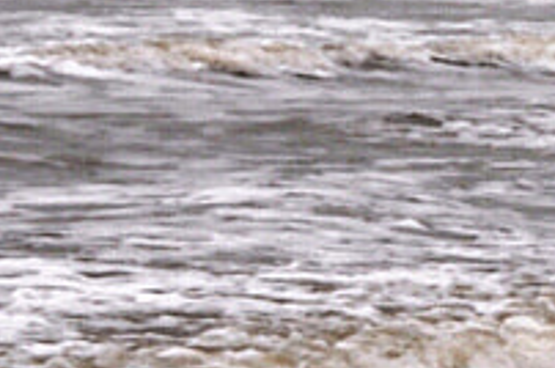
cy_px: -358
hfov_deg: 3.9
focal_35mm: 522
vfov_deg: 2.6
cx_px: 1445
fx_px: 8035
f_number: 8
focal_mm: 44
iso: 200
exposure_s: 1/500
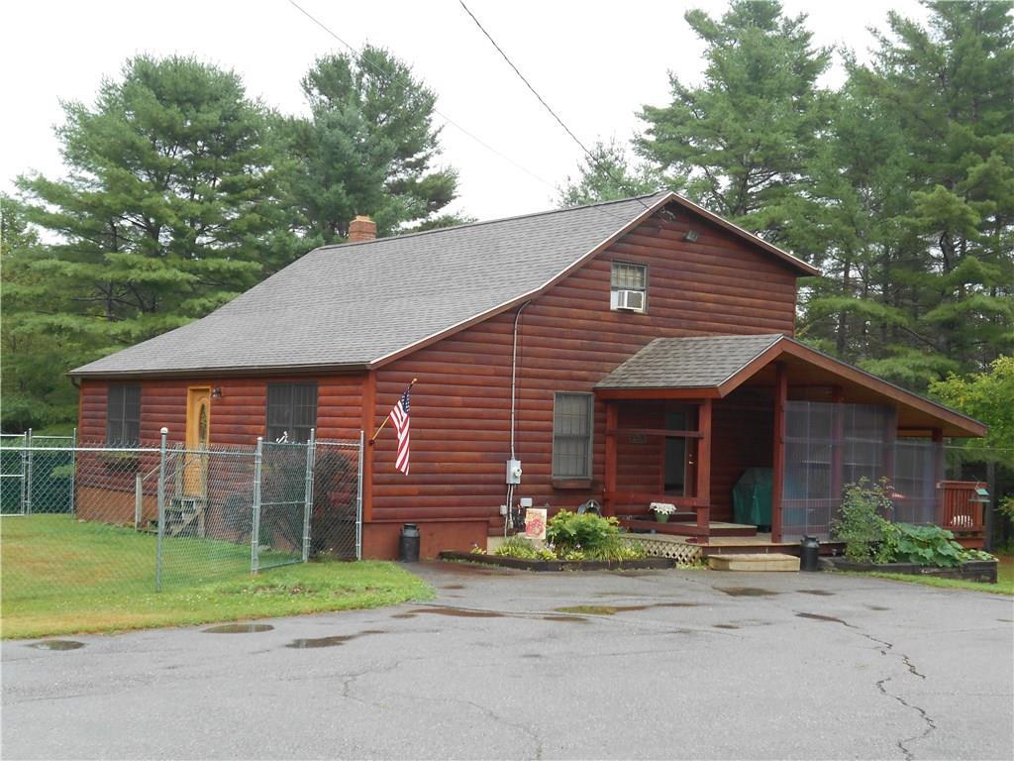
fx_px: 1435
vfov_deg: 29.7
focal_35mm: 49
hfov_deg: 38.9
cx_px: 507
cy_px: 380
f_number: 4.5
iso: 80
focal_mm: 8.8
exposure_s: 1/60
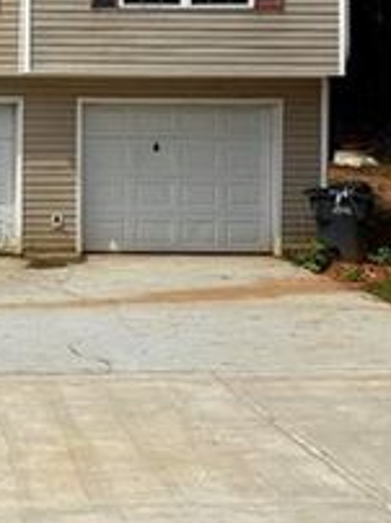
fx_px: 1298
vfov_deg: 22.5
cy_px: 107
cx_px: -114
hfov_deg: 16.2
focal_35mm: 86
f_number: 1.6
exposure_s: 1/3311
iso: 50
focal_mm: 5.96
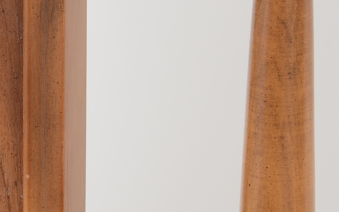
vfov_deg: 2.6
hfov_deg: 4.1
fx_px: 4693
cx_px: -106
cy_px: 151
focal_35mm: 508
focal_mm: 90
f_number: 14
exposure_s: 1/125
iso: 160
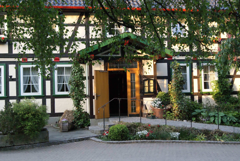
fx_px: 300
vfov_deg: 29.9
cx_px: 120
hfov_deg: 43.6
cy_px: 80
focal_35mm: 45
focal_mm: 30
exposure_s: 1/250
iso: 1600
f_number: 7.1
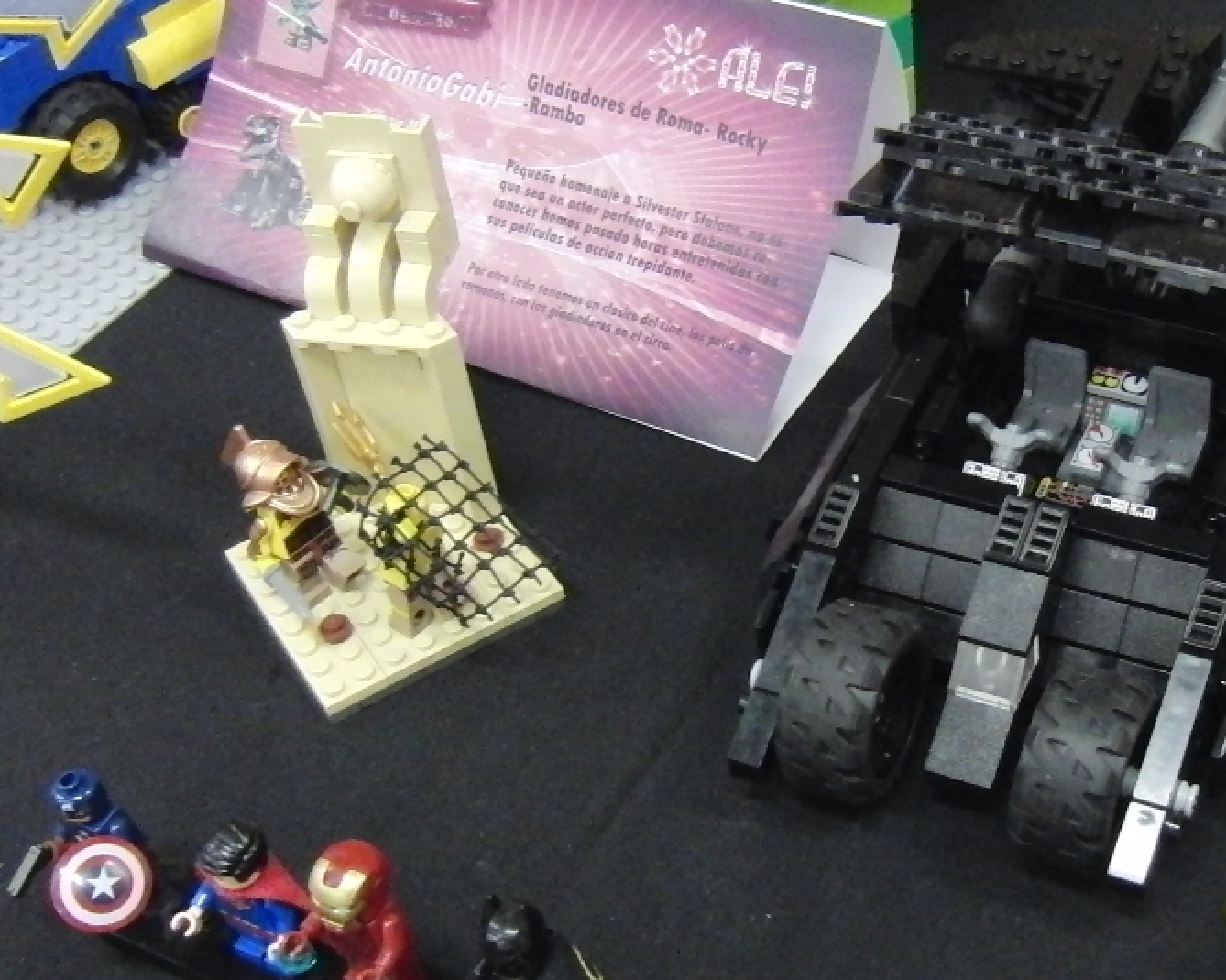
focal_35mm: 56
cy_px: 440
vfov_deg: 27.1
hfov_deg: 32.8
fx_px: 2032
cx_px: 938
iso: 800
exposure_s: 1/25
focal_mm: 4.3
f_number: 3.2
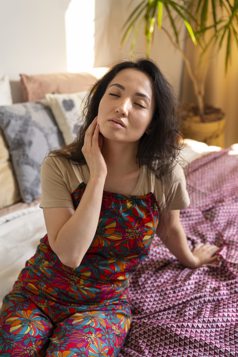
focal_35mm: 55
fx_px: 545
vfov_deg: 36.2
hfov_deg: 24.6
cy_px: 178
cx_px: 119
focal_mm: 55
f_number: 3.2
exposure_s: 1/125
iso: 320
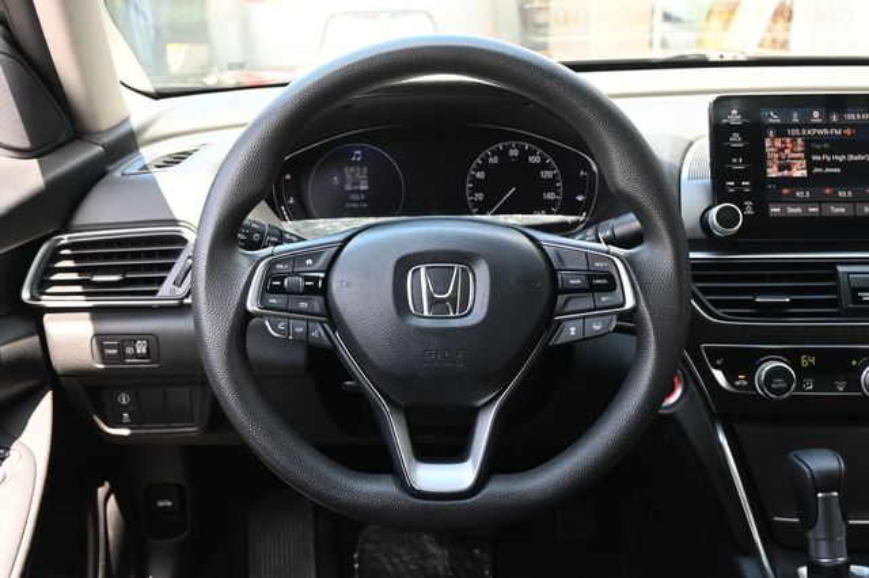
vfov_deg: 30.8
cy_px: 289
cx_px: 434
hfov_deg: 45.0
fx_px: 1049
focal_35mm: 44
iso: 800
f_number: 4.8
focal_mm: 29
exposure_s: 1/125
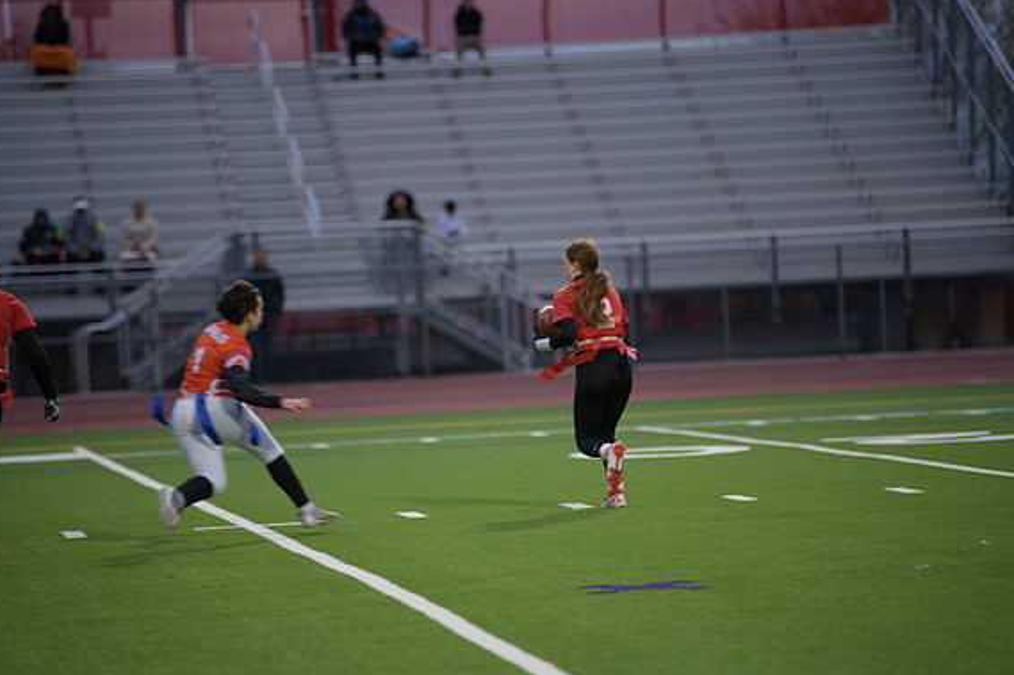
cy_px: 339
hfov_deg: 10.1
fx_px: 5744
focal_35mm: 204
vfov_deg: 6.7
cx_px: 504
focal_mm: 200
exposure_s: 1/200
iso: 400
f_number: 2.8
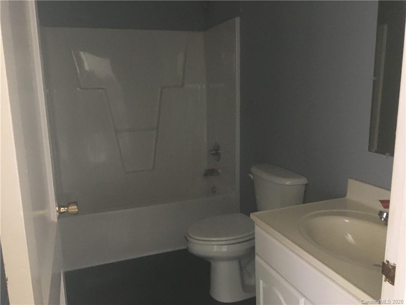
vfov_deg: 48.2
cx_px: 203
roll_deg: +0.9
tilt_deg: -11.0
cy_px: 152
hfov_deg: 61.7
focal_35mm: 29
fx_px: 340
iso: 400
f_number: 2.2
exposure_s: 1/15
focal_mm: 4.15
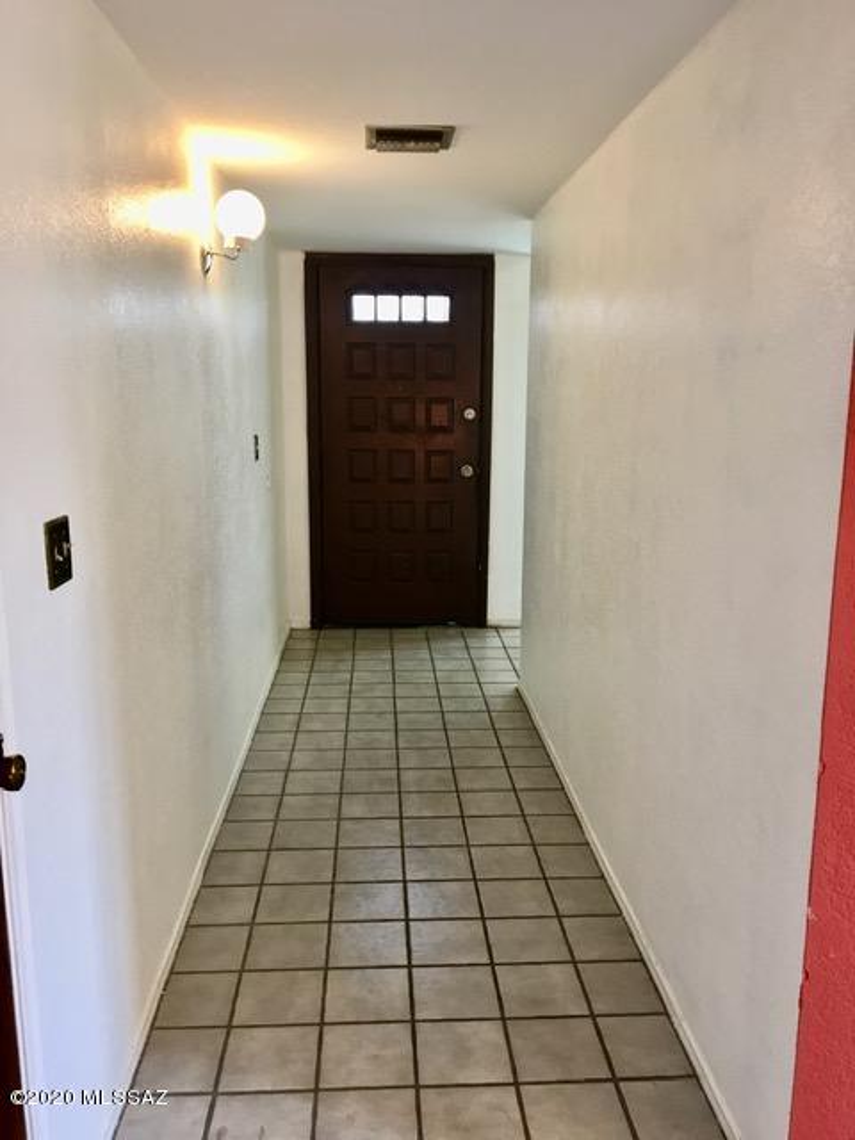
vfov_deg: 61.7
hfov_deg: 48.2
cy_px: 570
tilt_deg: -11.5
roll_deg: -1.1
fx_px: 955
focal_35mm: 29
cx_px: 428
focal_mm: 4.15
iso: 80
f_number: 2.2
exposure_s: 1/30
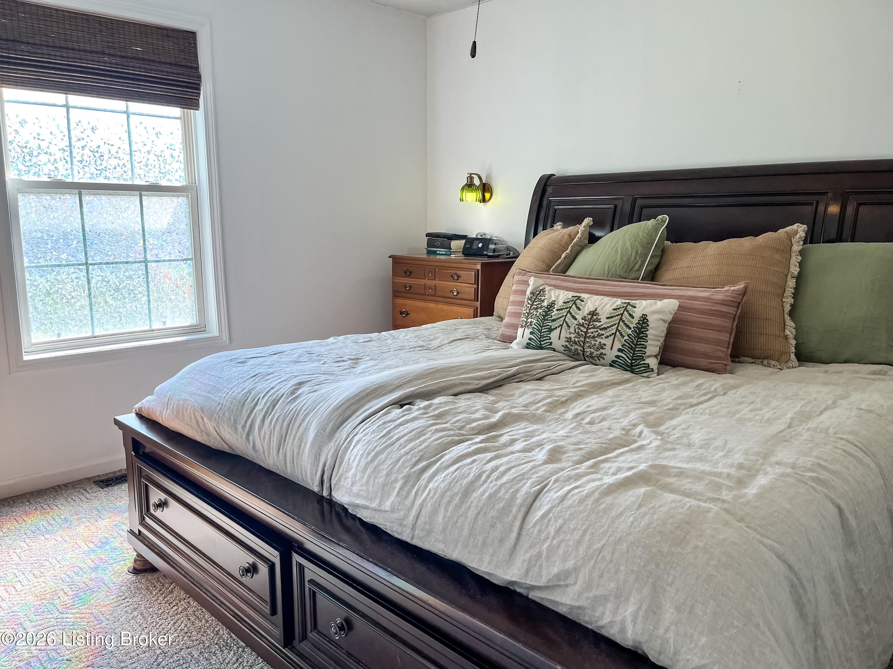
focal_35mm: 26
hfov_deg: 67.3
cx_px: 446
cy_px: 334
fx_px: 671
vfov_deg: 53.1
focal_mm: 5.1
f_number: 1.6
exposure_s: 1/162
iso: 64
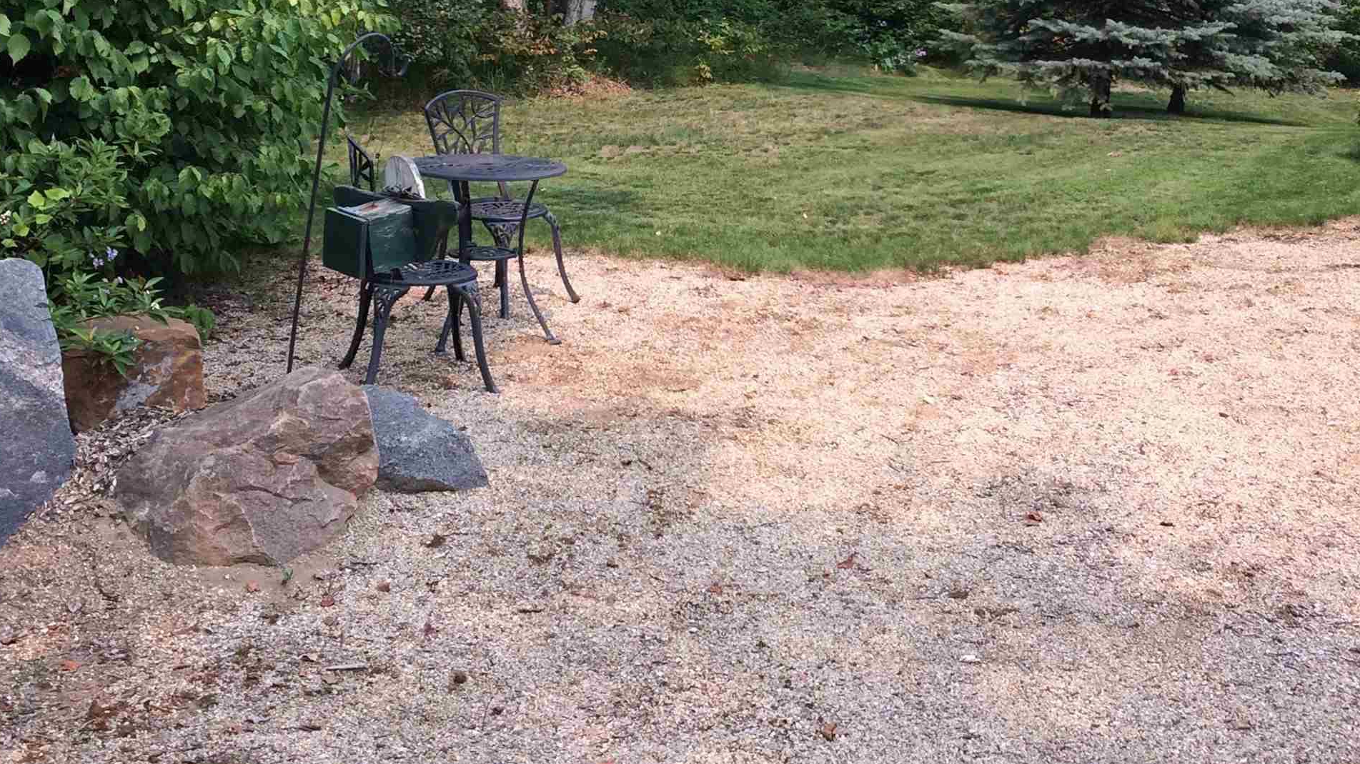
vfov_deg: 22.9
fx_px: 1839
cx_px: 699
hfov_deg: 40.6
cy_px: 77
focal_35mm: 51
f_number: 2.2
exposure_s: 1/672
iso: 32
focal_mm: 4.15
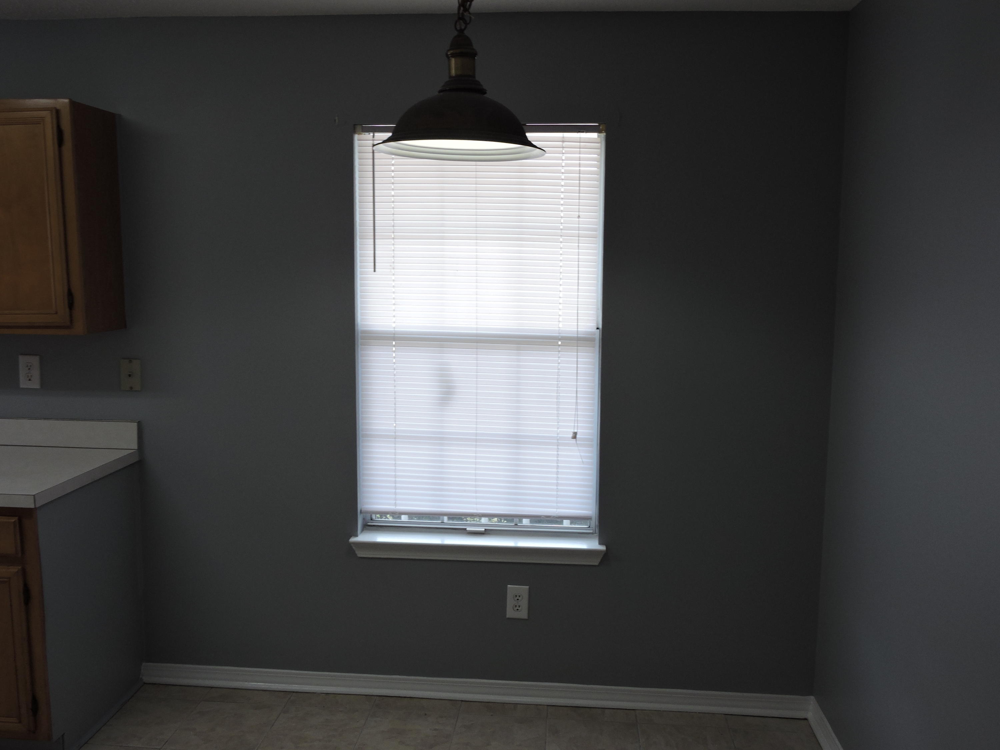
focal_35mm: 30
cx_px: 500
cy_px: 375
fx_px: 867
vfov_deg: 46.8
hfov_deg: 60.0
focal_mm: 5.4
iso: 100
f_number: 3.5
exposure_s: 1/50
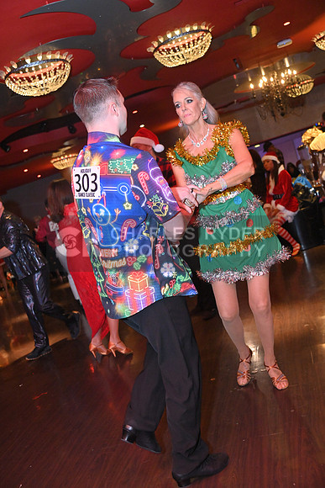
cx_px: 162
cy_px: 244
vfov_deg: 54.4
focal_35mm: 35
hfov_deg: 37.9
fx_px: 474
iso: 4000
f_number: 4
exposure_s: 1/100
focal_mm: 35
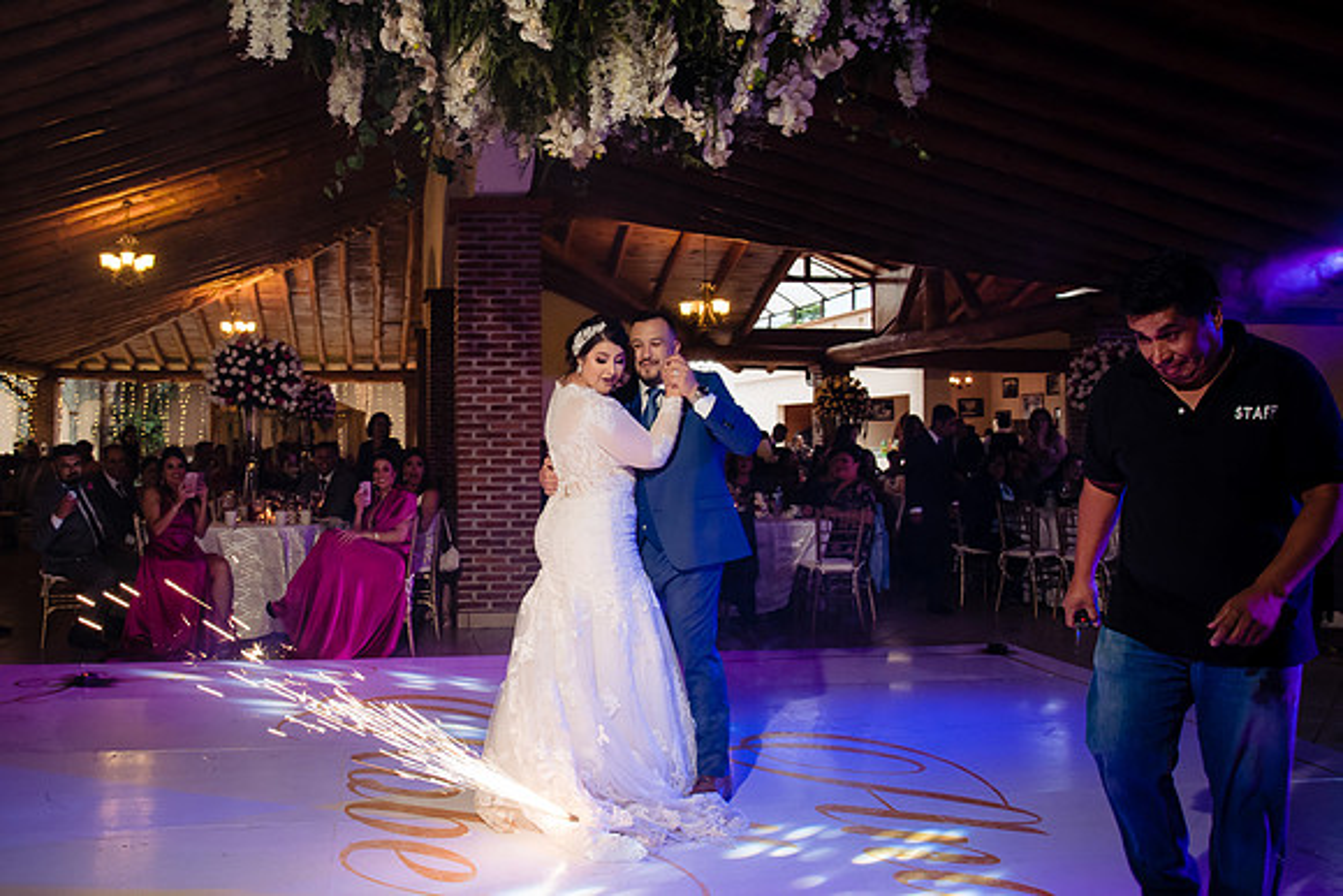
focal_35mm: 33
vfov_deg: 40.4
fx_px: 1217
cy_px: 405
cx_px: 537
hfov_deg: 57.3
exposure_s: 1/125
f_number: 7.1
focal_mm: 27
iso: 2000
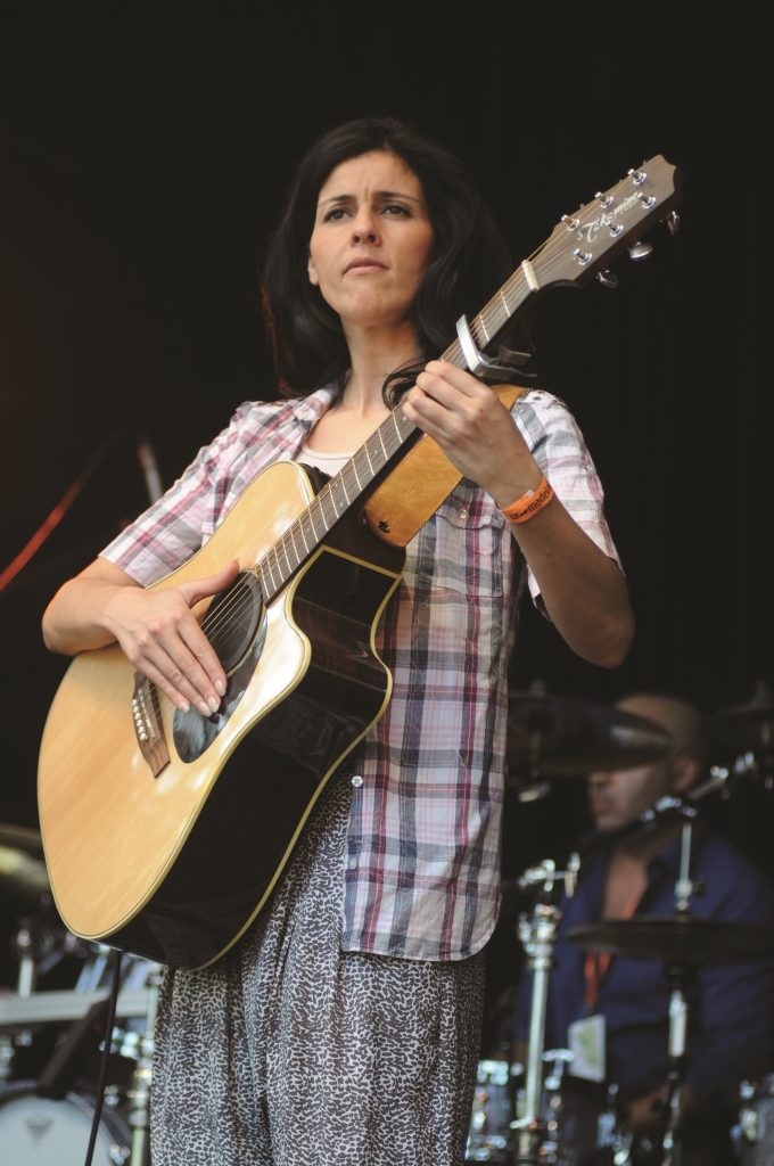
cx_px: 387
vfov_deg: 10.2
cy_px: 583
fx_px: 6548
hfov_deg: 6.8
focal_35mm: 202
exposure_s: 1/200
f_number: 2.8
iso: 320
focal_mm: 135
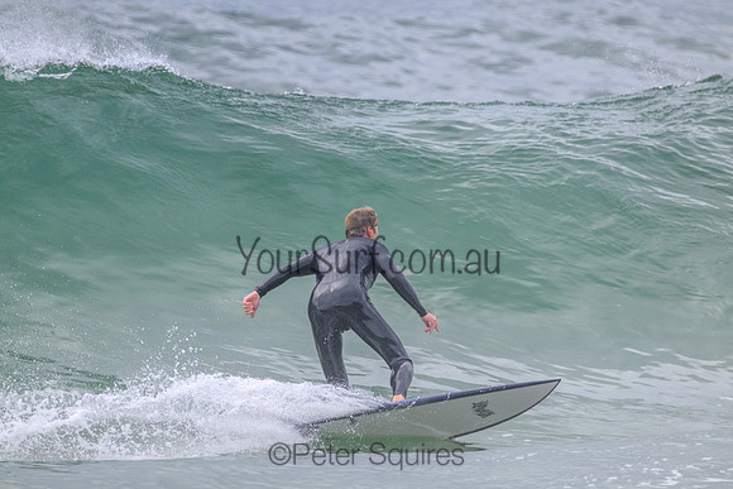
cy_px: 244
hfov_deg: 2.6
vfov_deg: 1.7
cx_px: 366
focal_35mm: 800
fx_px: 16292
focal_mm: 800
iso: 4000
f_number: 11
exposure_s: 1/1600
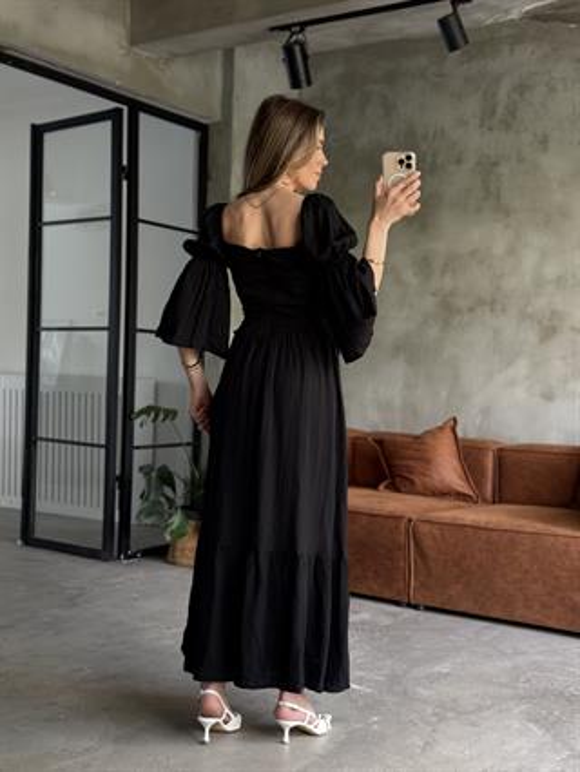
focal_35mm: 48
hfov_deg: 30.3
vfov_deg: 39.6
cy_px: 386
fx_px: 1071
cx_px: 290
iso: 160
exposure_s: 1/77
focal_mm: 6.76
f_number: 1.78
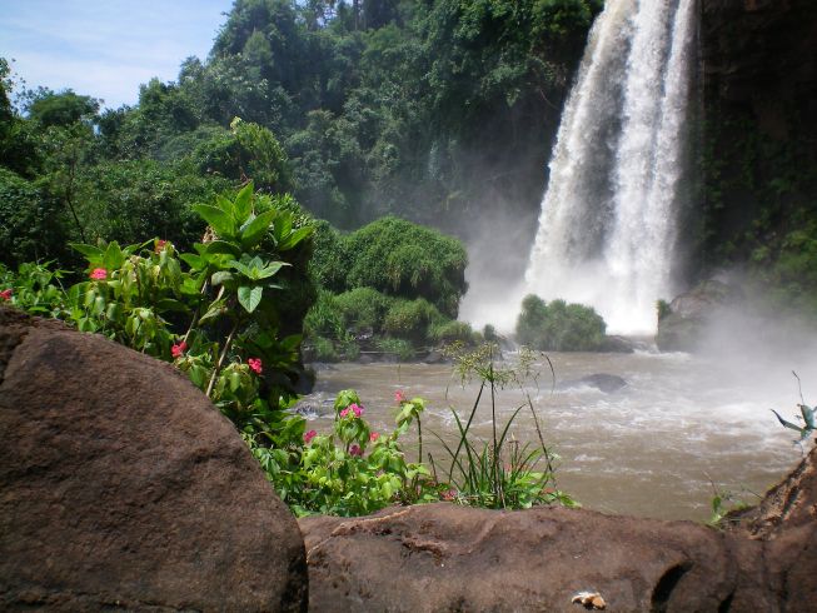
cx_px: 408
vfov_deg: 37.7
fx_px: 897
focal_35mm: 38
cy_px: 306
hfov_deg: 49.0
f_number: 4.6
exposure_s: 1/400
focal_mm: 6.3
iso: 64
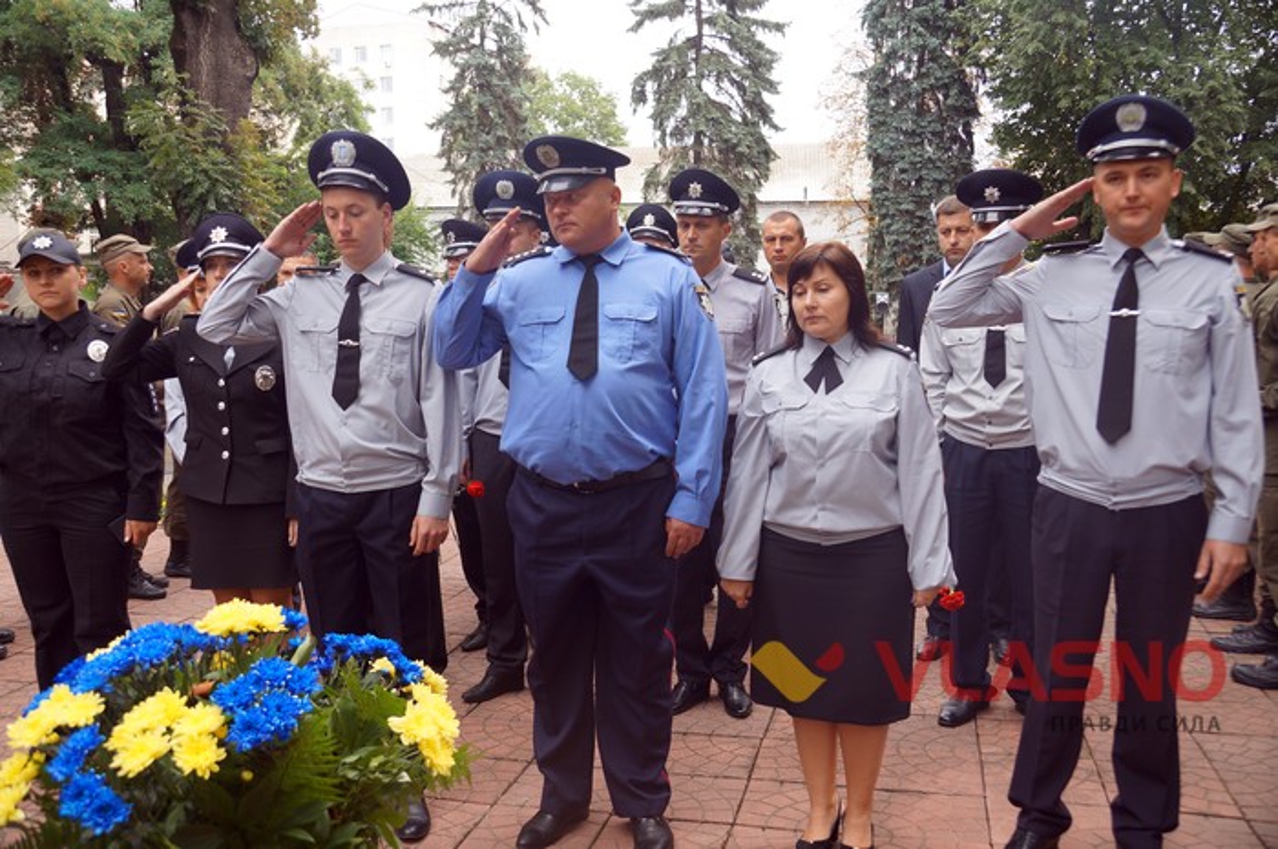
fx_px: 1170
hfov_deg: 57.3
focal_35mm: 33
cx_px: 639
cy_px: 424
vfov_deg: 39.9
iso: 125
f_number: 4
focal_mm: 22
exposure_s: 1/160
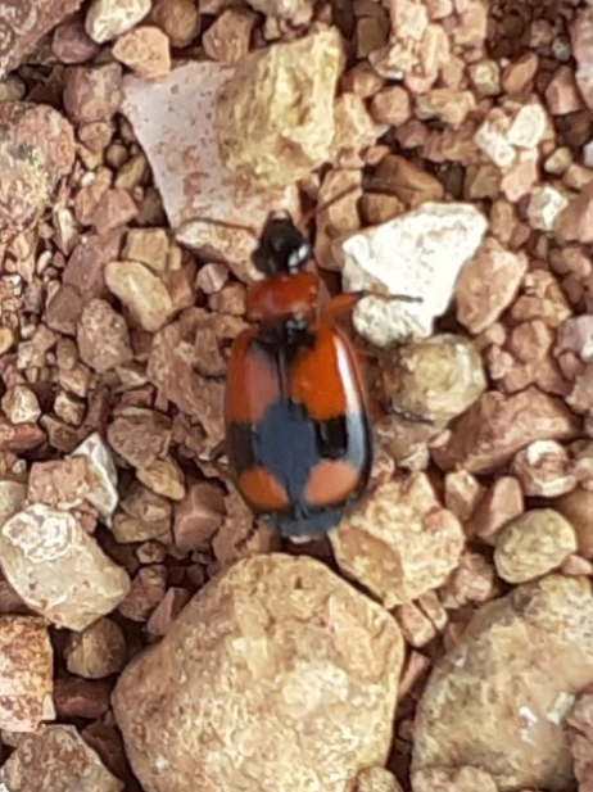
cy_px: 396
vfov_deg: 65.4
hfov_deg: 51.3
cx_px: 296
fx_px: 617
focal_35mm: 27
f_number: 1.9
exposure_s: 1/625
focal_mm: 3.6
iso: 40
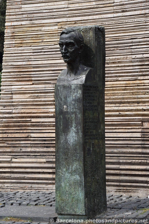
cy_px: 112
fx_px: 838
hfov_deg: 10.2
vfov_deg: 15.2
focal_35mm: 135
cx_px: 74
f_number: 9
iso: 200
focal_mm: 90
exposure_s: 1/320
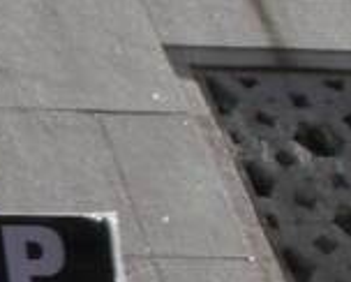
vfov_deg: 14.9
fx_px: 1051
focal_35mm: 101
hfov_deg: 11.0
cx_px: -737
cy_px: 304
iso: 400
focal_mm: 16
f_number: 22
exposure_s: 1/80
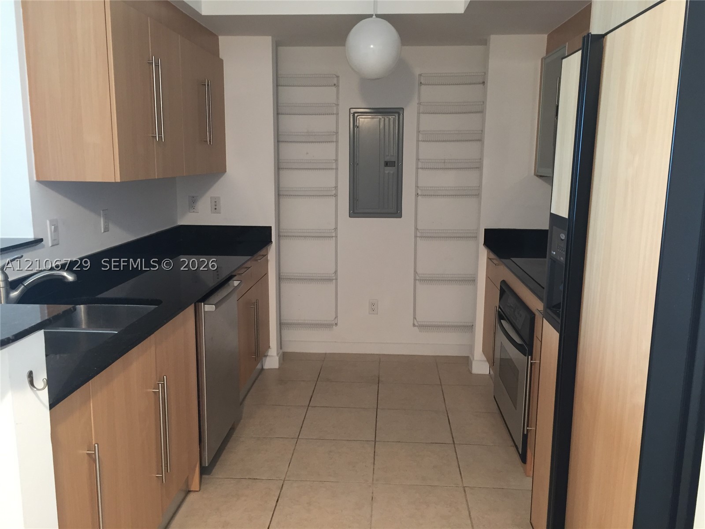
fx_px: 591
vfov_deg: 48.2
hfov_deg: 61.7
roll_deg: -0.2
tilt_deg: -9.8
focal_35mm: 29
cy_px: 264
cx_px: 352
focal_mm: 4.15
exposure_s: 1/30
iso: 100
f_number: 2.2
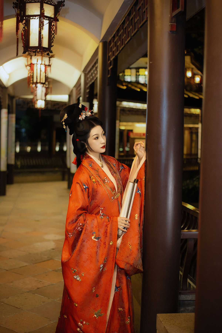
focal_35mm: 49
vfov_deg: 40.3
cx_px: 111
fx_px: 453
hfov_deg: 27.5
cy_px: 166
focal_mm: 50
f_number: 2.5
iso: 800
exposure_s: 1/80
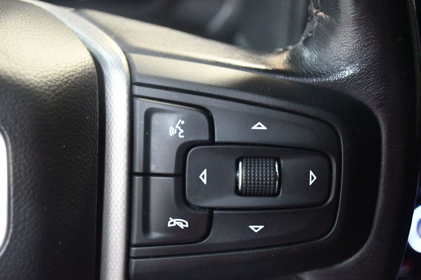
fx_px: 561
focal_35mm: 48
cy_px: 140
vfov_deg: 28.1
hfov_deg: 41.1
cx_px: 210
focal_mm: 32
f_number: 4.8
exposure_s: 1/50
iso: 12800
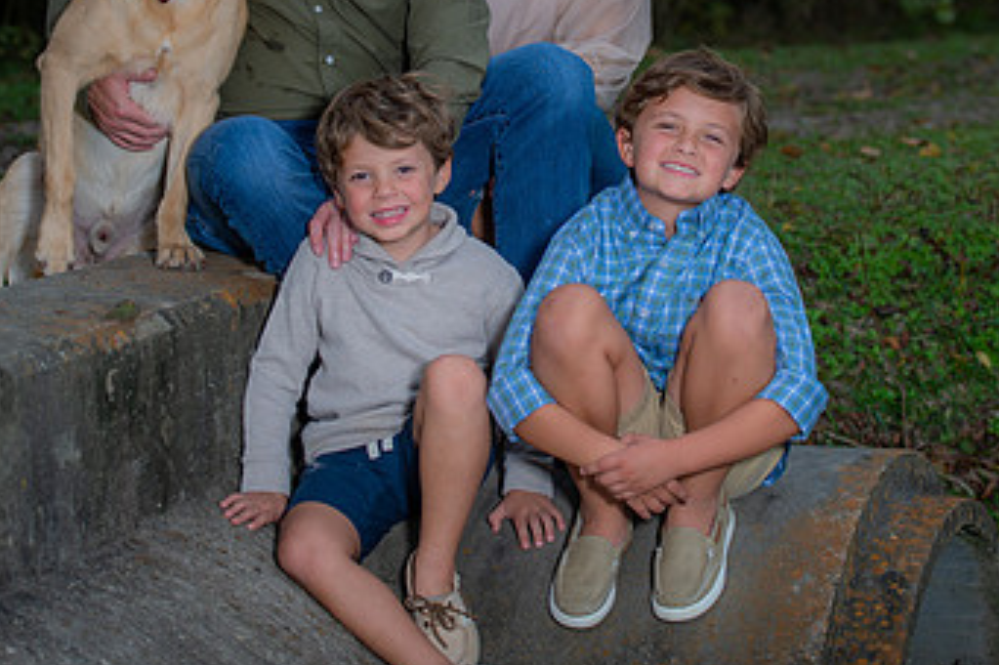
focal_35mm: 119
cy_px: 123
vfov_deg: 11.5
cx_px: 562
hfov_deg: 17.2
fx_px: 3301
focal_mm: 70
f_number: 2.8
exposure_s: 1/125
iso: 100
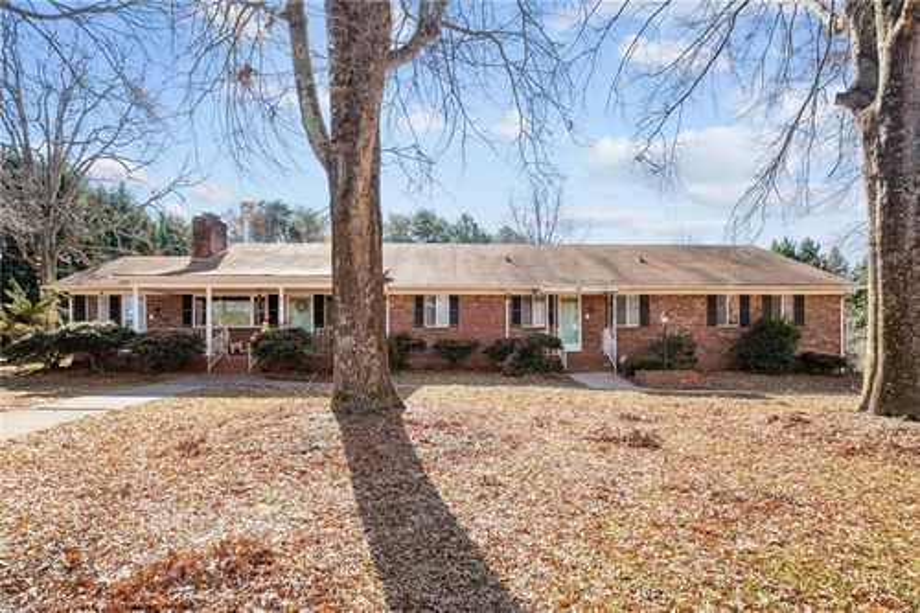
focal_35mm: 20
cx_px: 460
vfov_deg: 61.9
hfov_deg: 84.0
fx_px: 511
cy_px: 306
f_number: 7.1
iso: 160
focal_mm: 20
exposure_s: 1/125
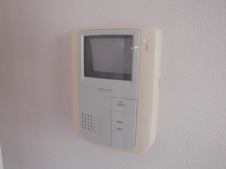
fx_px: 170
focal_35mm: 26
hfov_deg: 67.3
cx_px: 113
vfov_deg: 53.1
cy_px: 84
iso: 200
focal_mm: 4.6
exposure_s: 1/60
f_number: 3.5
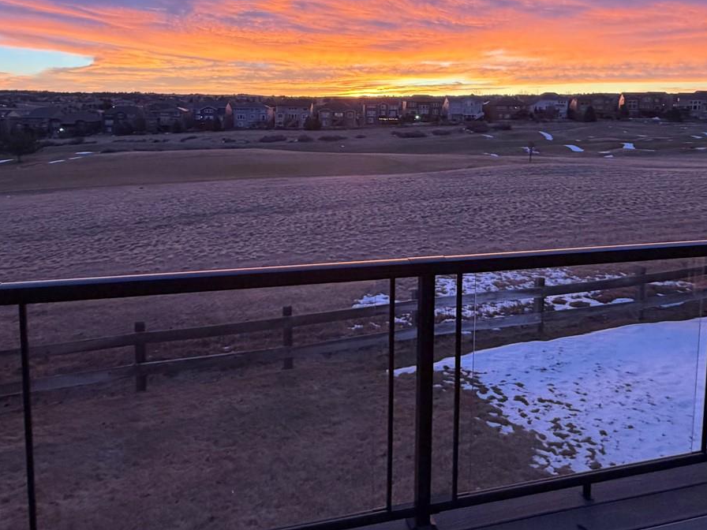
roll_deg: +0.2
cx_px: 364
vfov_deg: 52.9
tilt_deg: -6.1
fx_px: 511
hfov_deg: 69.4
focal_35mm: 25
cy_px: 146
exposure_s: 1/121
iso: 320
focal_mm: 2.22
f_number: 2.2
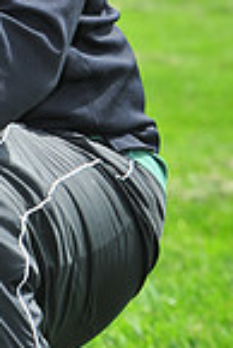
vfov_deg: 3.9
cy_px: -298
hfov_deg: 2.6
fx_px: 5036
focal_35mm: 520
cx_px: -219
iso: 400
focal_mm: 130
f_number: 8
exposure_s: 1/640
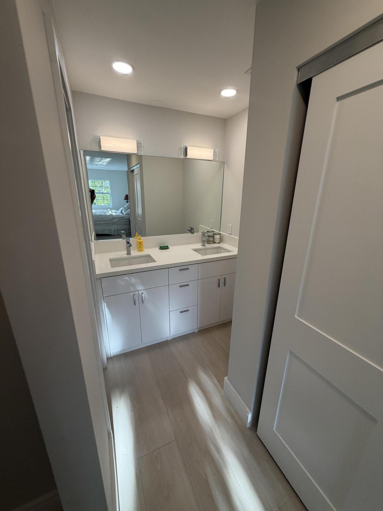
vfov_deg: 102.1
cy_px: 256
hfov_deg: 85.7
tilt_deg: -16.2
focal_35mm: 14
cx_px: 192
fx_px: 207
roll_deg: -0.3
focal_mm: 2.22
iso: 125
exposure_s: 1/120
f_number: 2.2
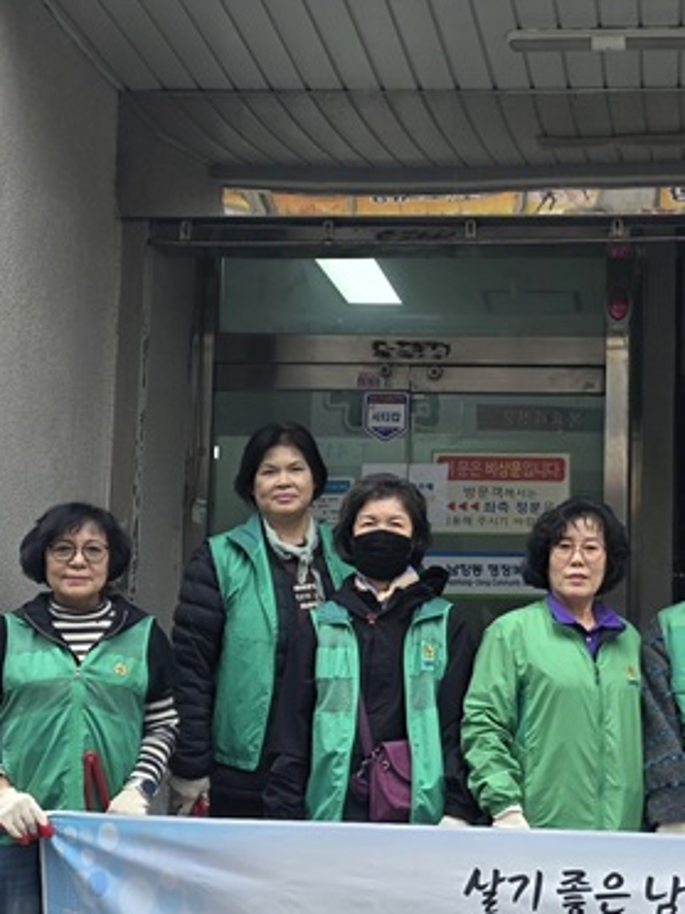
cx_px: 537
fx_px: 1637
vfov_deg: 31.2
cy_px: 461
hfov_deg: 23.3
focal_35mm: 62
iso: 16
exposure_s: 1/120
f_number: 1.7
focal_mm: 6.3
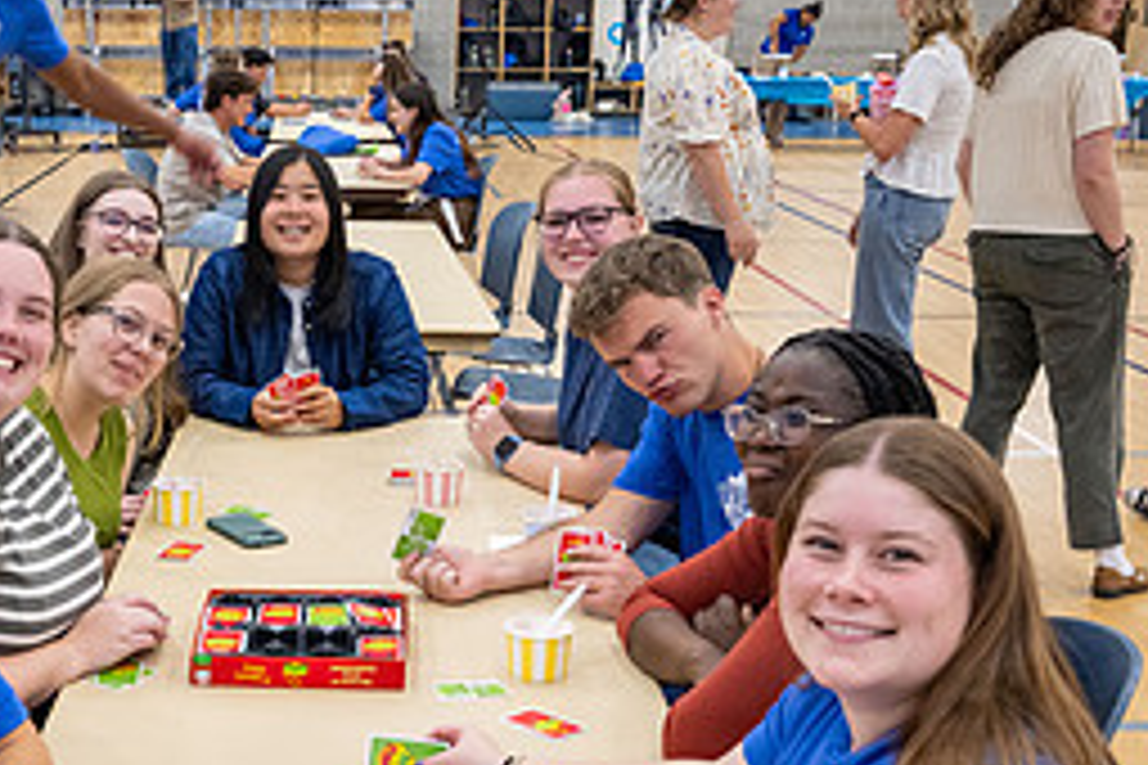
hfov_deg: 34.3
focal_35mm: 57
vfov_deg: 23.5
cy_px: 597
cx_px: 274
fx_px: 1818
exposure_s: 1/100
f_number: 5
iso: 1600
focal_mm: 24
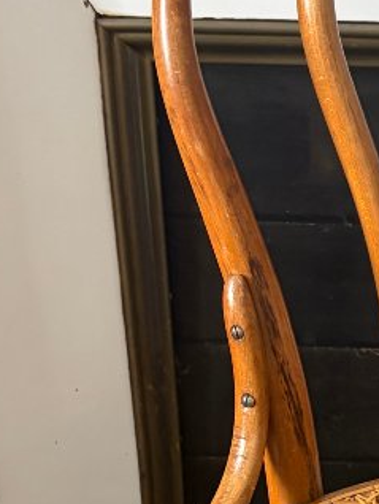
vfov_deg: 19.2
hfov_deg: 14.9
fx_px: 1429
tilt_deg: -37.2
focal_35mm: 98
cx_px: 362
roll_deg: -0.7
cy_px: 553
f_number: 1.6
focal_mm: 5.96
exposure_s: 1/60
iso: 250
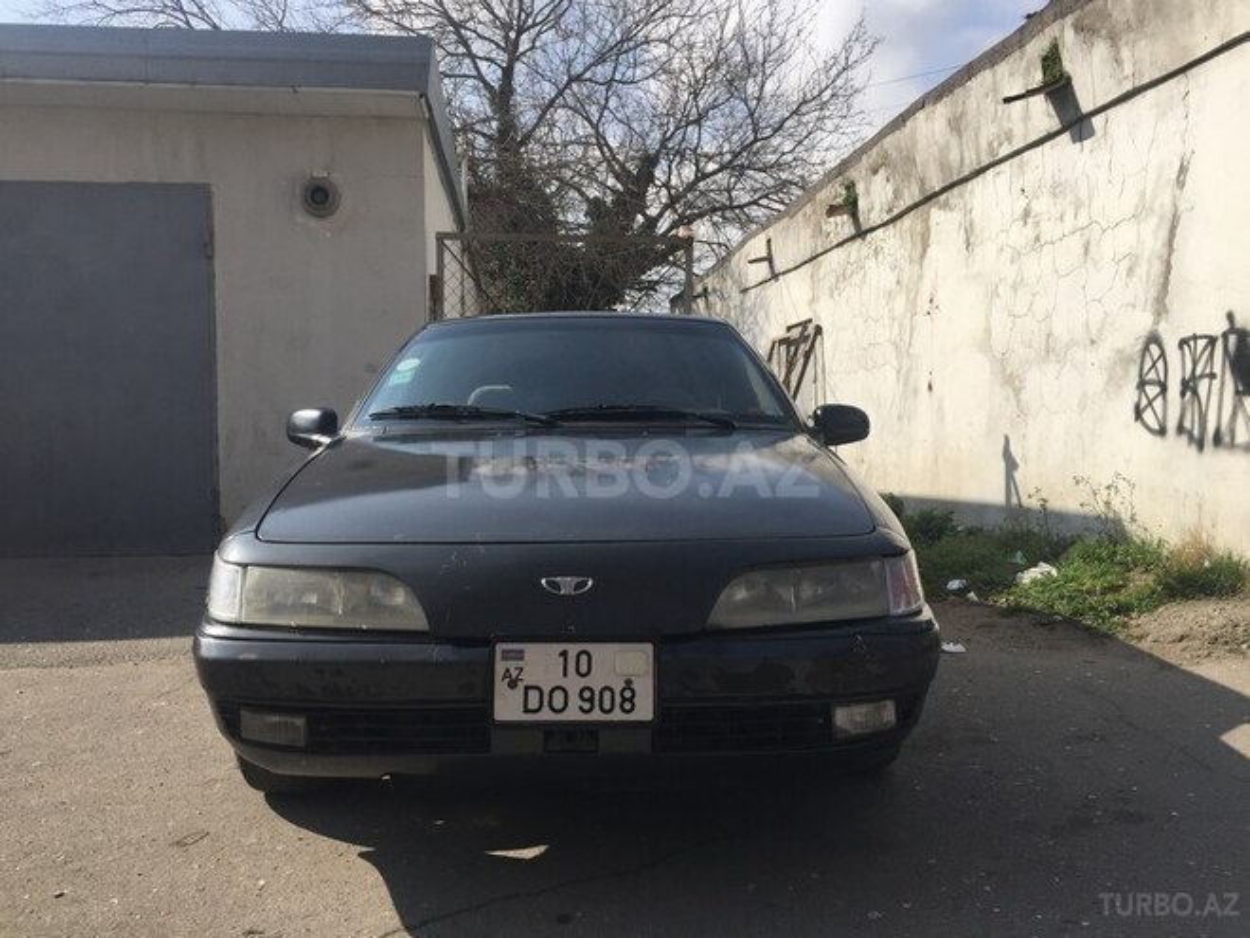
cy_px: 469
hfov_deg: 61.7
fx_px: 1047
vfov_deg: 48.2
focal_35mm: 29
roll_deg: -0.9
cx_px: 625
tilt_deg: -3.7
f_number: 2.2
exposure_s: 1/2639
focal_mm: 4.15
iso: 32
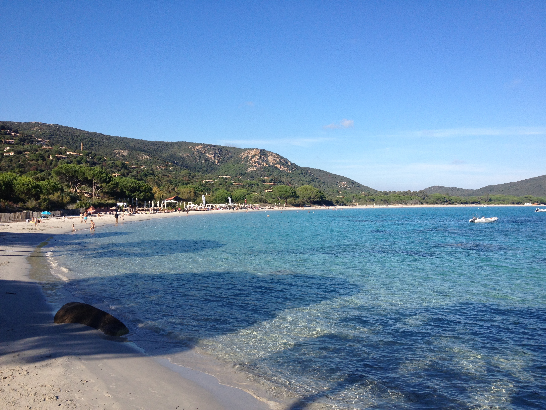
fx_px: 552
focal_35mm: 35
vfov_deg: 40.7
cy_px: 205
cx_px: 273
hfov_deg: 52.6
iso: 64
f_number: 2.4
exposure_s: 1/1577
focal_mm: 4.28
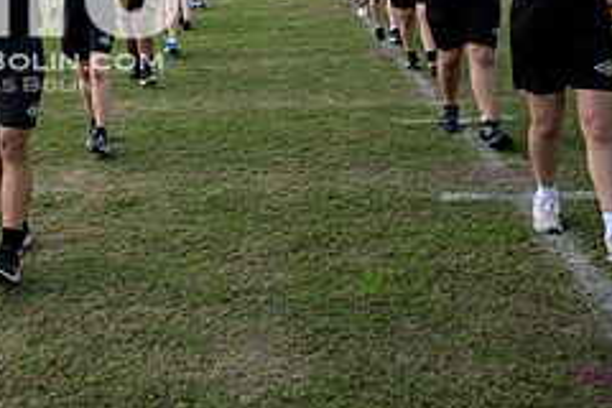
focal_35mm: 58
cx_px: -13
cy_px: -29
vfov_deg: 22.2
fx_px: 986
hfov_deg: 31.6
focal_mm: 24
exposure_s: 1/1250
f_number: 2.8
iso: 125
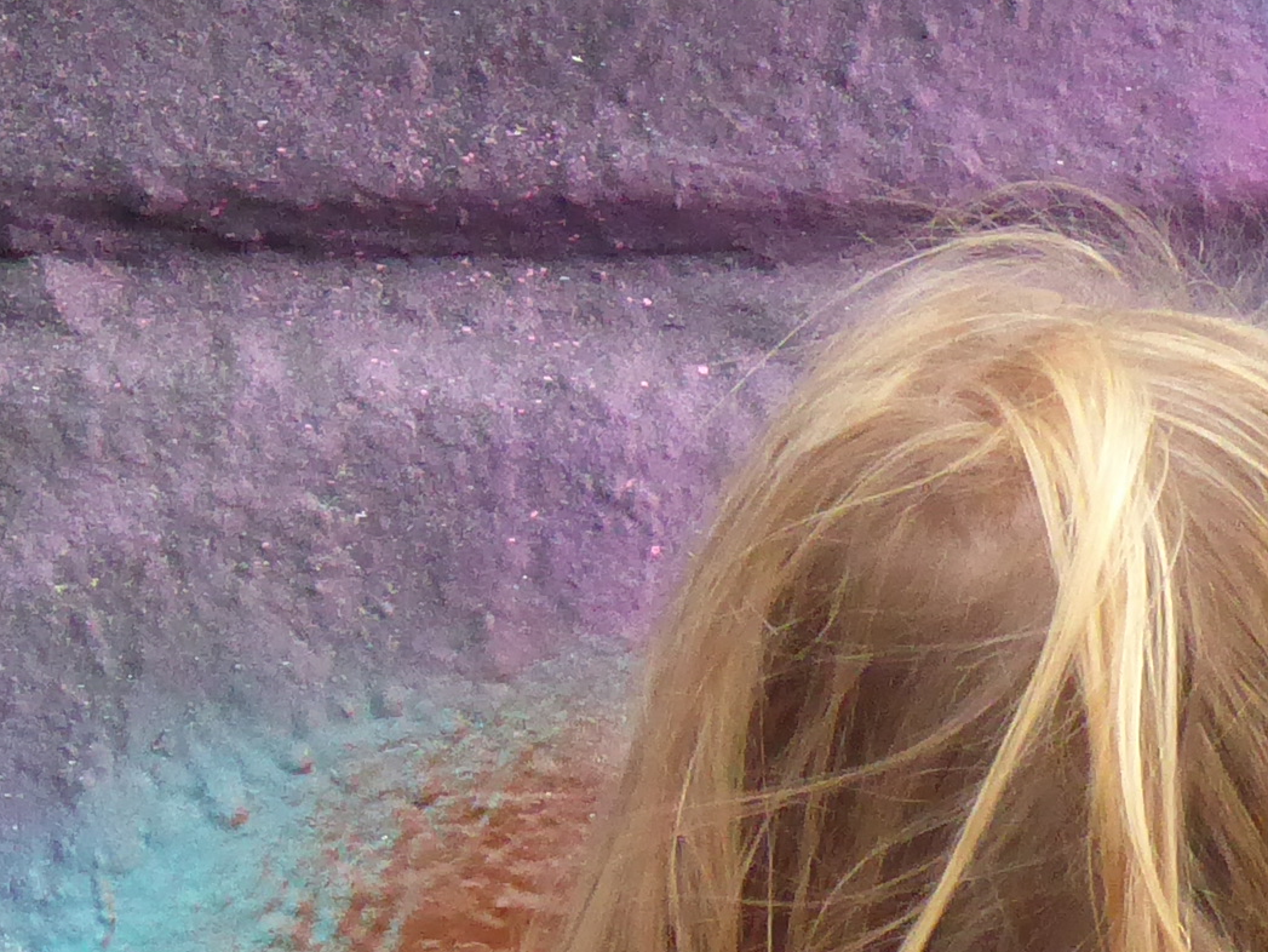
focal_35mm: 485
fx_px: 17772
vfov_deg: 3.1
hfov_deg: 4.1
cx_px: 1347
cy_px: 820
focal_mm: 20.6
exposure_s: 1/250
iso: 800
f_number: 5.1
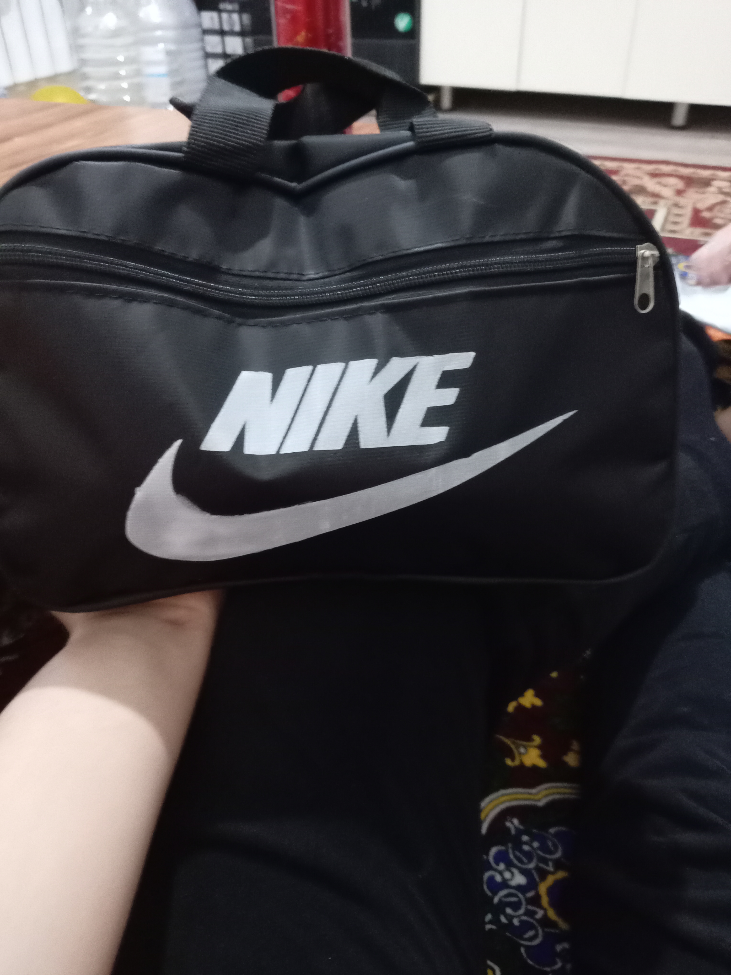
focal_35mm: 27
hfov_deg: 51.4
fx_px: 760
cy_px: 488
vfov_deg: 65.3
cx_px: 366
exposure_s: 1/12.5
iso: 6040
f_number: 1.8
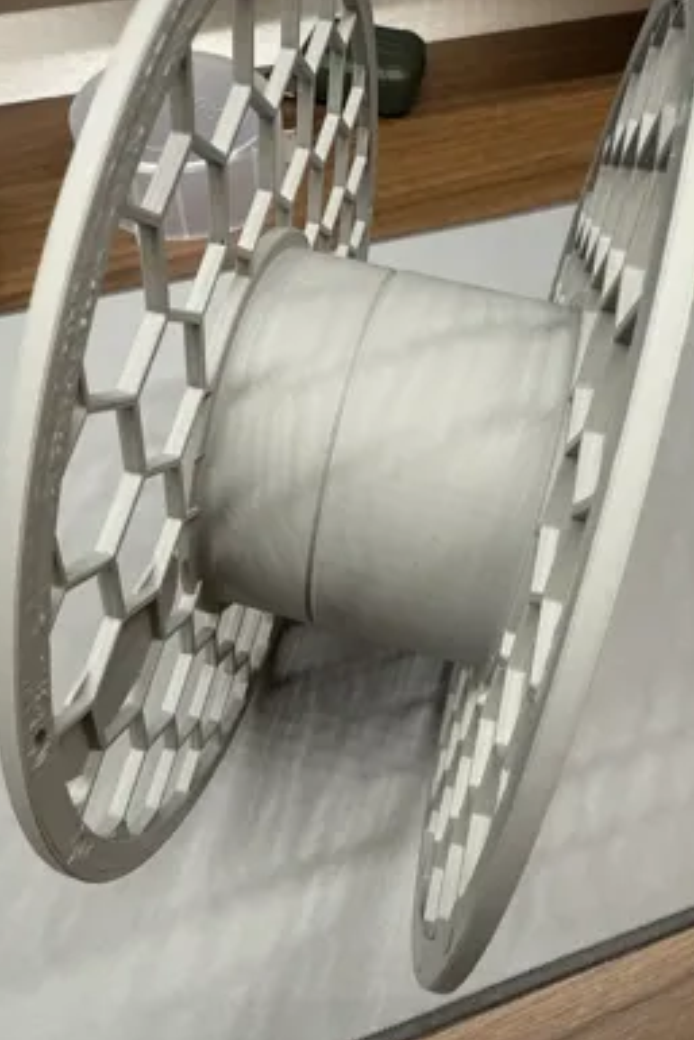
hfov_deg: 47.9
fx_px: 780
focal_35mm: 27
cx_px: 373
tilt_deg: -58.9
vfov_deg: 67.4
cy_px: 529
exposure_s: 1/62
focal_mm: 2.22
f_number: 2.2
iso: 320
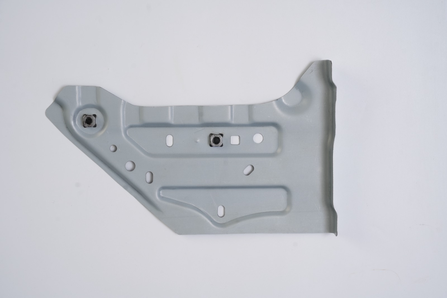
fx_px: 869
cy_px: 149
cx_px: 224
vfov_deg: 19.4
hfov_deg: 28.8
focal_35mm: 70
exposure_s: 1/250
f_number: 8
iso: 320
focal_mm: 70
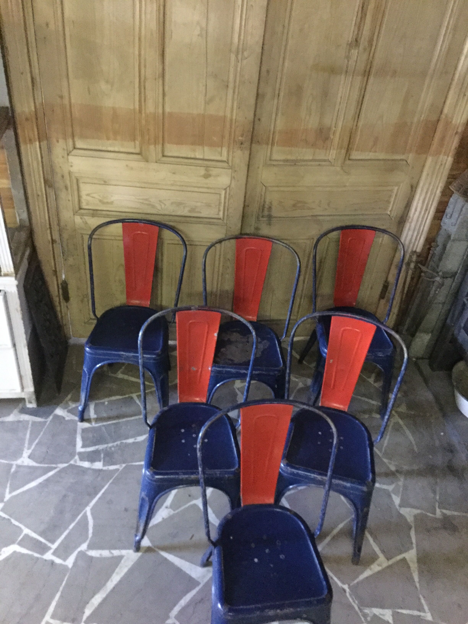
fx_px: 559
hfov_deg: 45.4
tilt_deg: -38.1
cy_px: 312
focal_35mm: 31
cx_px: 234
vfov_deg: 58.4
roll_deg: -4.9
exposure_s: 1/17
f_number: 2.4
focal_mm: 3.3
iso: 800
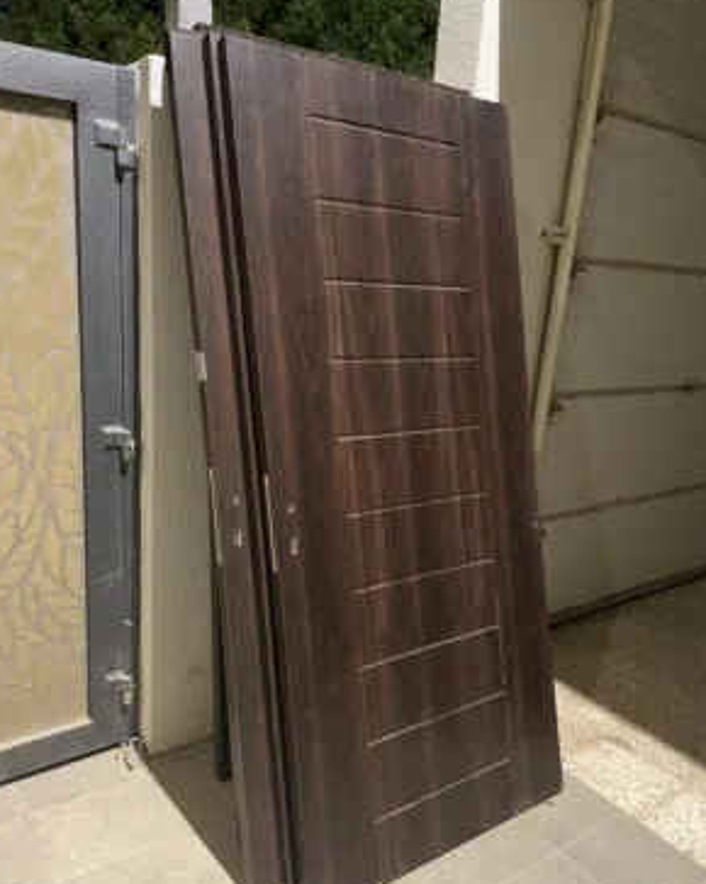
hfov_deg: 51.5
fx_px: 732
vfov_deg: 62.2
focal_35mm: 28
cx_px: 358
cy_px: 470
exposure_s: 1/25
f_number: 1.6
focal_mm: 4.2
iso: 800
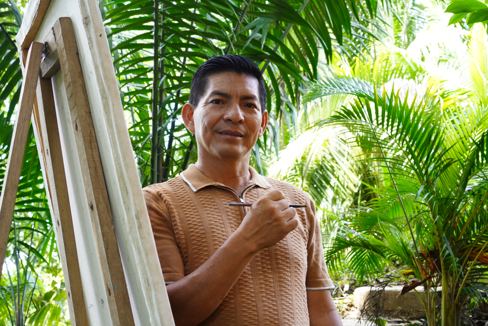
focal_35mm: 52
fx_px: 712
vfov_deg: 25.8
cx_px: 244
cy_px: 163
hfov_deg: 37.8
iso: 1000
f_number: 8
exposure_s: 1/60
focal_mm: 35
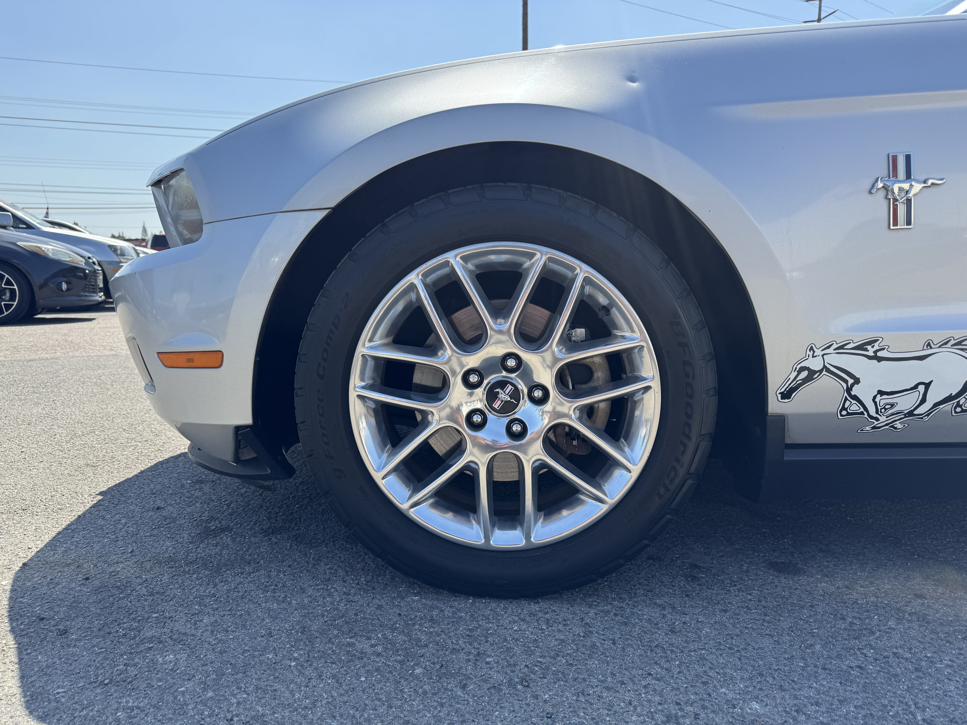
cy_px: 362
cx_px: 484
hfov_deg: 71.6
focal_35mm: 24
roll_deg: -1.0
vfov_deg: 56.8
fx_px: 670
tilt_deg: -8.1
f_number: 1.78
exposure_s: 1/1980
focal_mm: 6.76
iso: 80
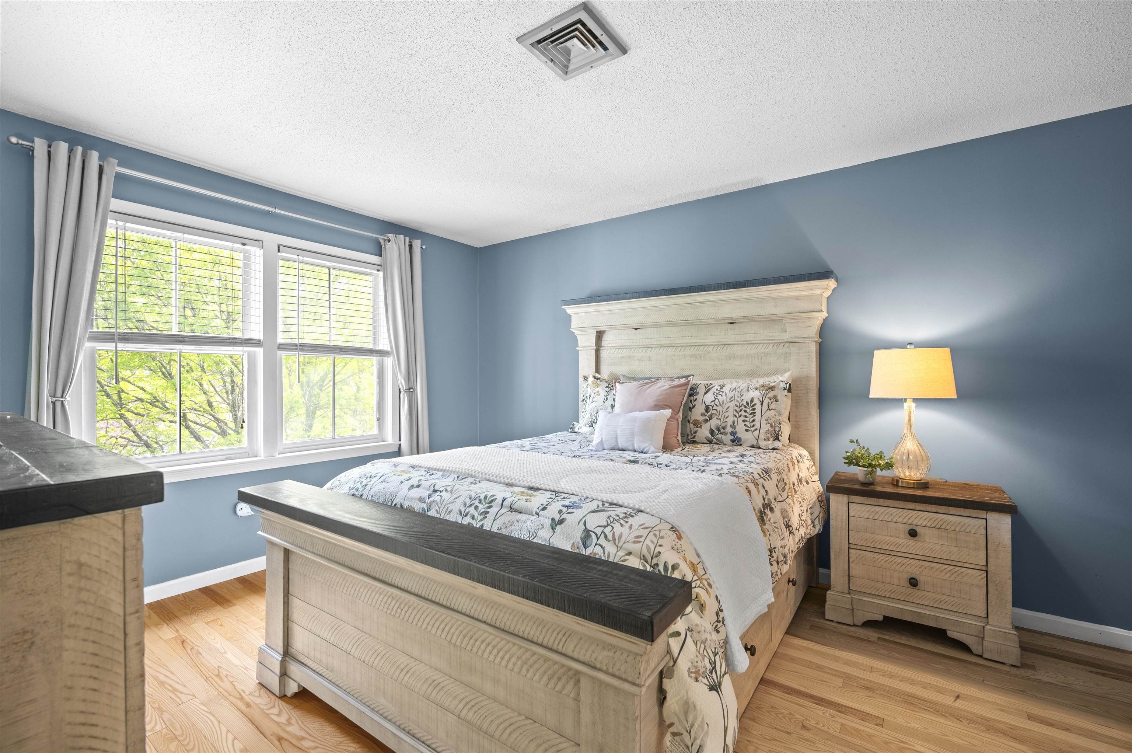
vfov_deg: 75.4
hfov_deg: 98.6
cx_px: 566
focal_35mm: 16
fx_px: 487
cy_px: 376
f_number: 7.1
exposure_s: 1
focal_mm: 15.5
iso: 250
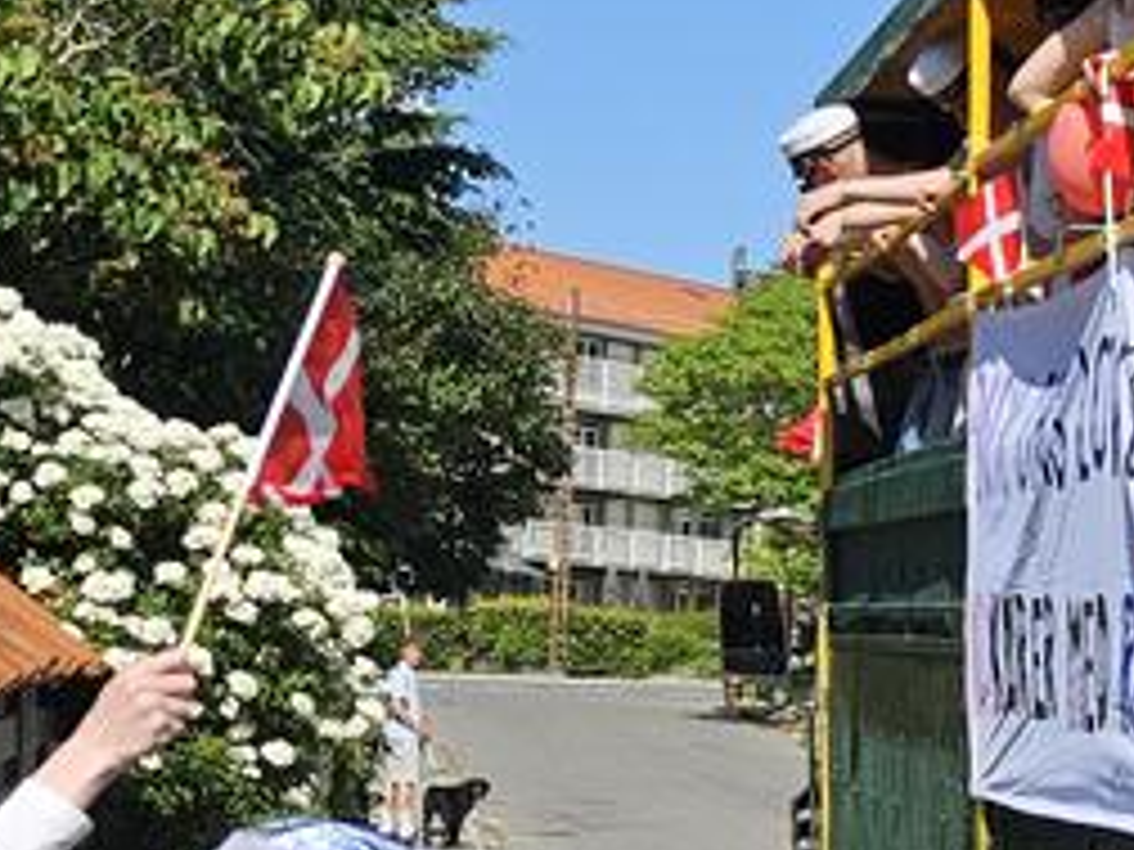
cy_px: 810
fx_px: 3440
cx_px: 2164
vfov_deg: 13.9
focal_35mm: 105
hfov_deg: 15.5
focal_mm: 5.4
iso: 25
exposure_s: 1/1770
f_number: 1.8
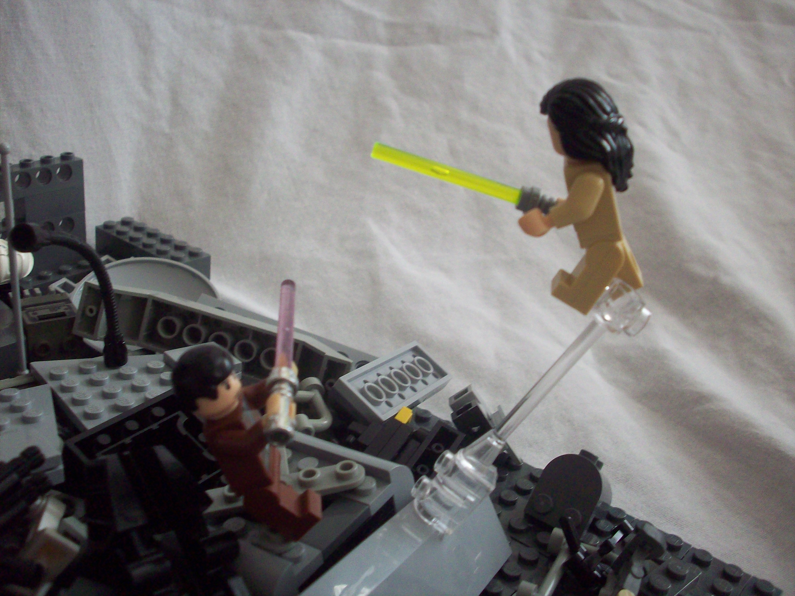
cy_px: 298
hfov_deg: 50.1
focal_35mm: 37
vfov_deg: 38.7
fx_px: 850
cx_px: 398
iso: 160
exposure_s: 1/45.2
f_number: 2.8
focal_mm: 6.2
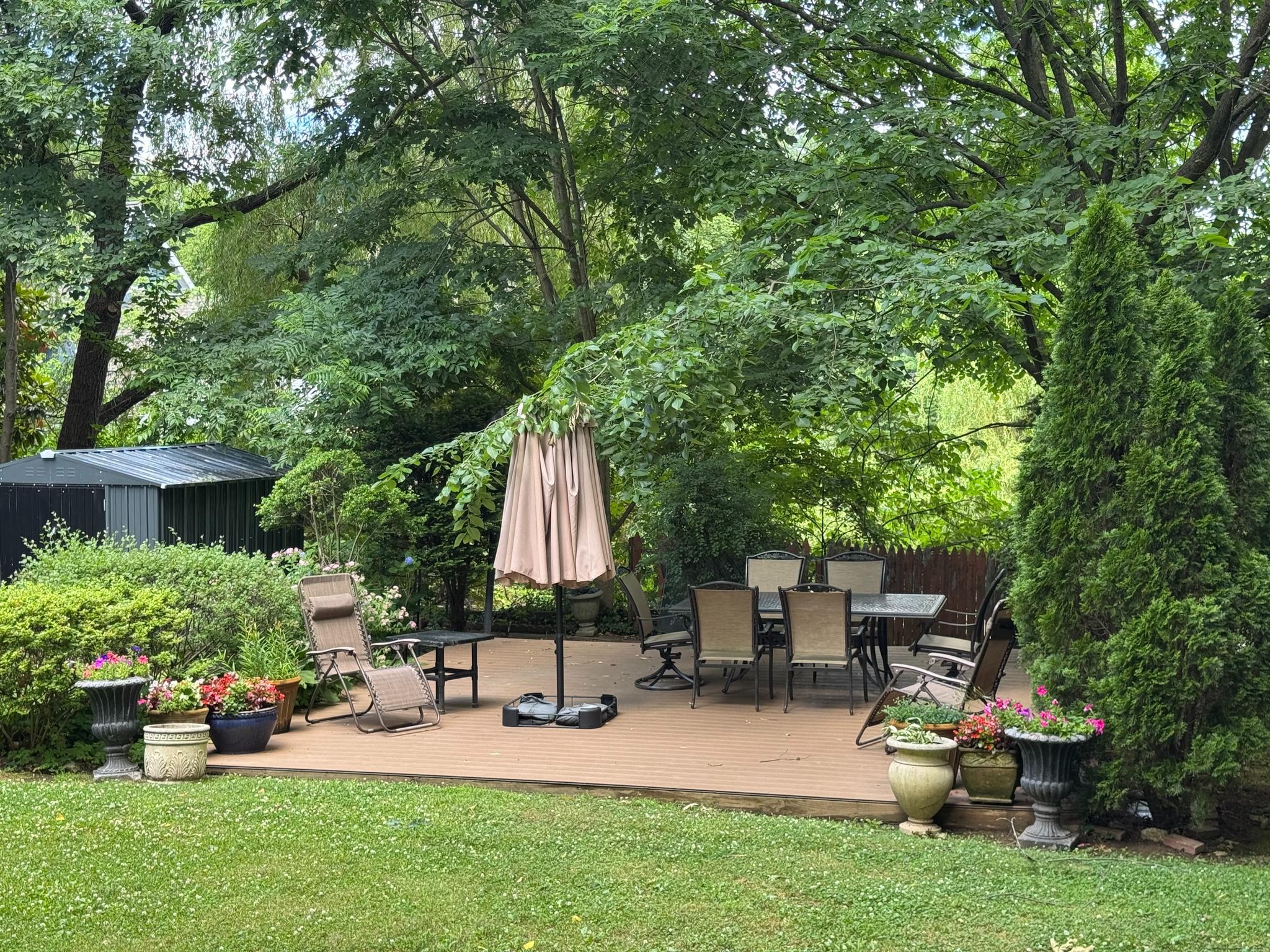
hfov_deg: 39.7
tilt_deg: -3.5
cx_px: 635
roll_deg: +1.0
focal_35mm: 48
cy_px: 476
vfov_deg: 30.3
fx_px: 1761
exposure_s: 1/180
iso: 50
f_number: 1.78
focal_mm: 6.76
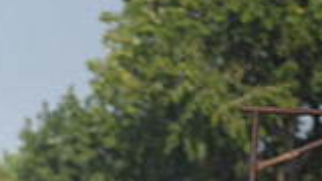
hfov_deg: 2.8
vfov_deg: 1.6
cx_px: -171
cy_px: 363
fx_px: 6472
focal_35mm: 758
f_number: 2.8
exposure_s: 1/3200
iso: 320
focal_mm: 200
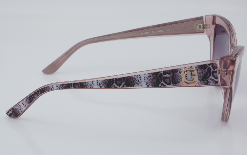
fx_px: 518
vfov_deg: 16.9
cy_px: 76
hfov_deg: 26.8
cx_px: 123
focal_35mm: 77
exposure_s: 1/4
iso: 100
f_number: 32
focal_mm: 50
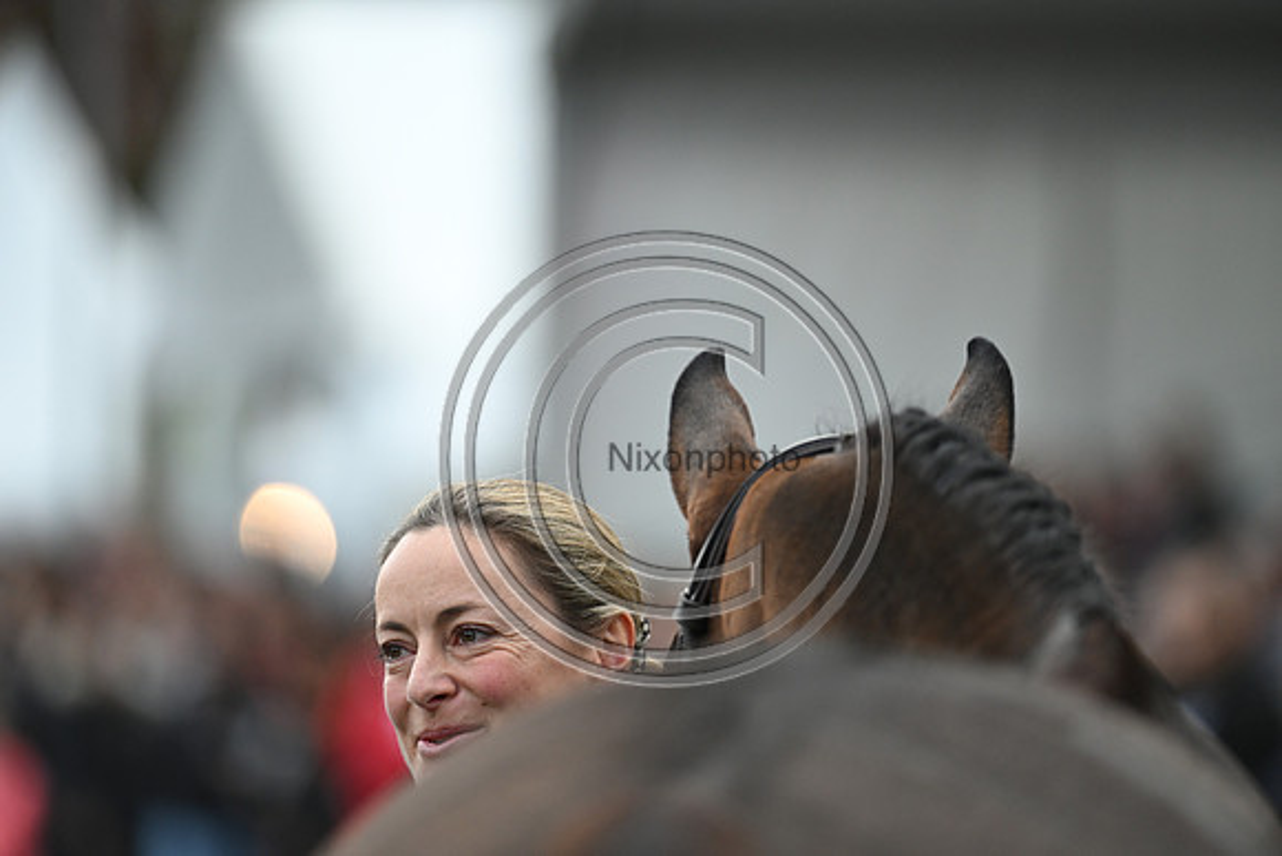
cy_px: 428
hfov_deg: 5.7
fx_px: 12822
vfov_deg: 3.8
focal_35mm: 360
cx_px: 641
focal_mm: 360
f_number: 4.5
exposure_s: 1/1250
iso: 1400
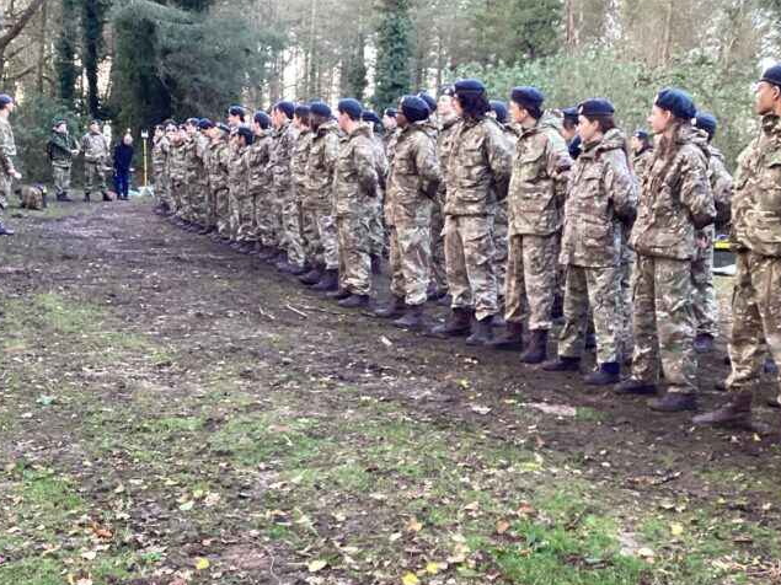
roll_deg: -2.0
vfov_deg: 28.9
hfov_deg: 38.2
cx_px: 417
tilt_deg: -8.2
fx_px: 1128
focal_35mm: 50
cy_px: 392
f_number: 2.4
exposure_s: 1/50
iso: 200
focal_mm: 3.3
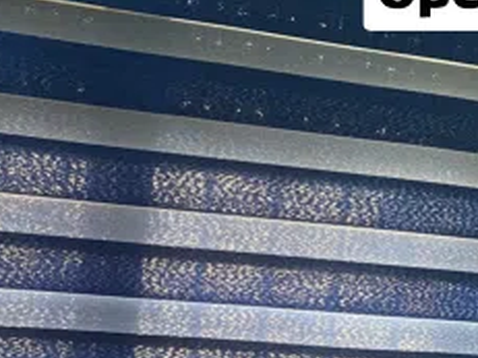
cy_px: 329
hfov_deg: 26.2
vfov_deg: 20.0
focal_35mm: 72
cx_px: 52
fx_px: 994
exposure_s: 1/60
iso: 250
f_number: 1.8
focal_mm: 4.25
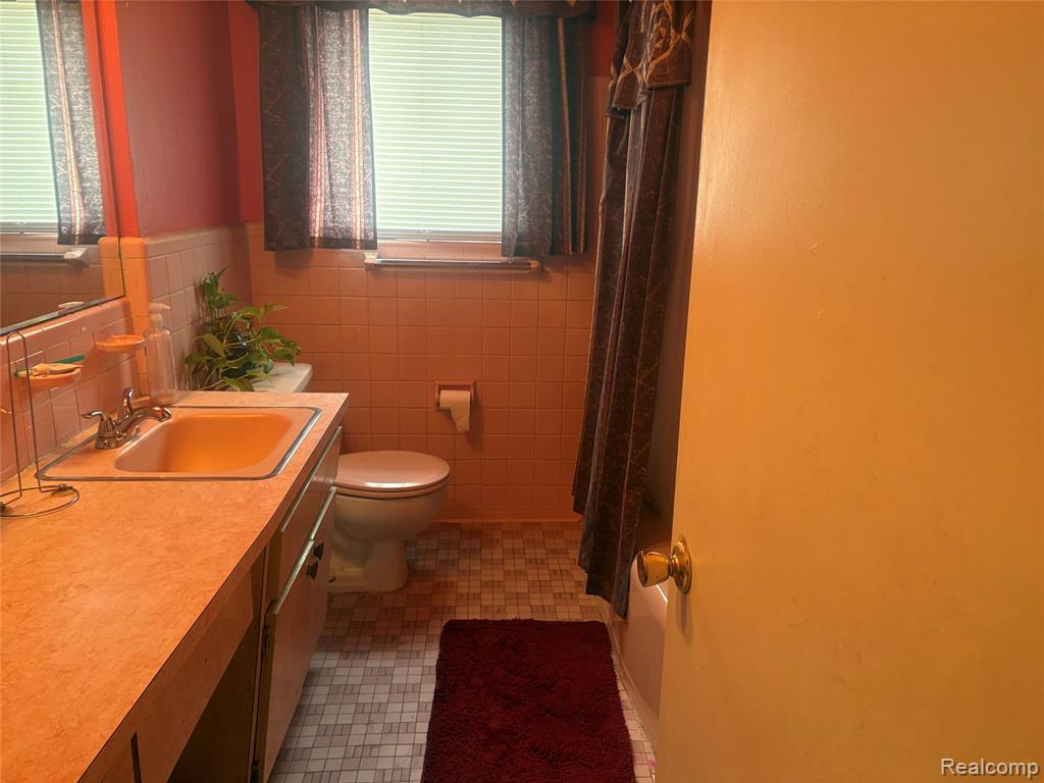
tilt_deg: -14.3
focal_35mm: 26
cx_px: 522
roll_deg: -0.8
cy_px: 392
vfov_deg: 53.1
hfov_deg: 67.3
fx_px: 784
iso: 160
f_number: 1.6
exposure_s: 1/60
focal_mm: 5.96
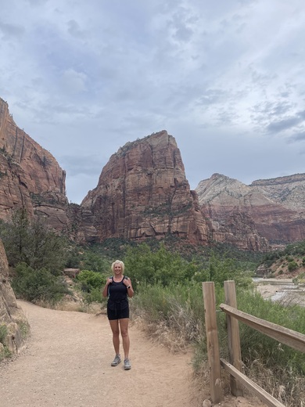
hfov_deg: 53.1
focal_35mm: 26
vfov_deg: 67.3
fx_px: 305
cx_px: 152
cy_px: 204
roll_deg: +1.9
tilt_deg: +13.9
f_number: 1.6
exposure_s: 1/1883
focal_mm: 5.1
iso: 32
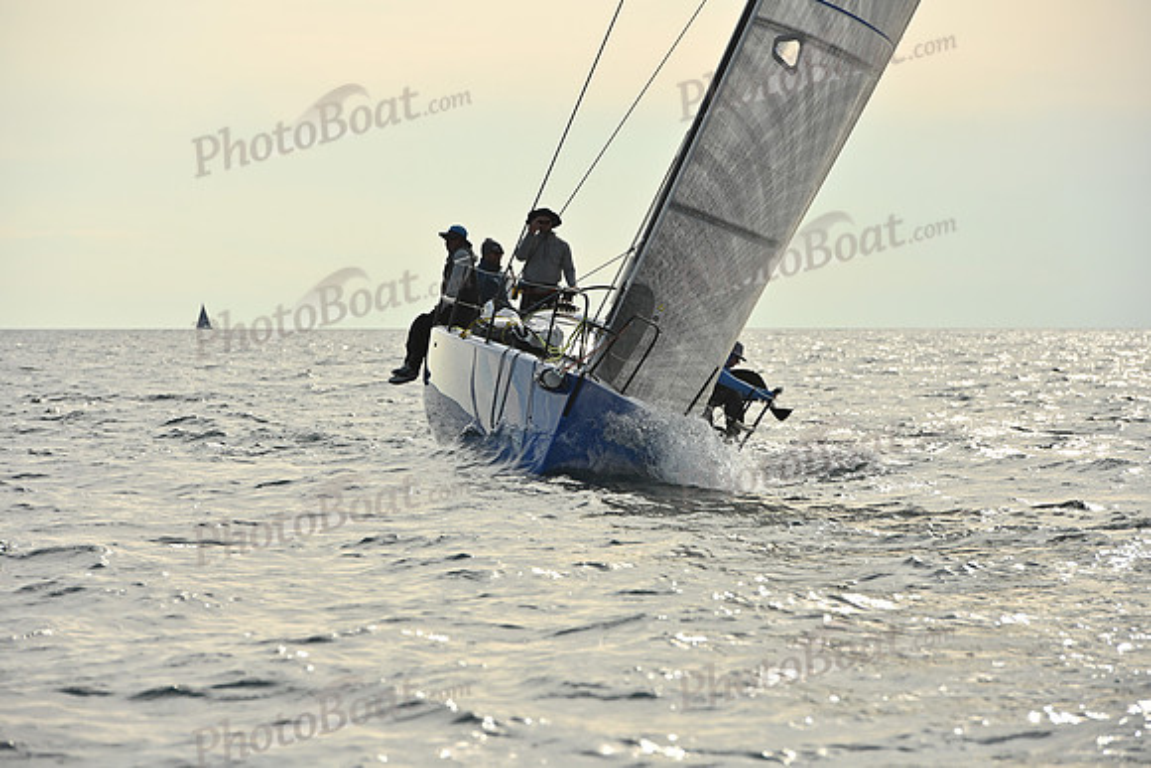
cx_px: 576
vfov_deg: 6.9
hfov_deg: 10.3
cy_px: 384
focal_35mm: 200
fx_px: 6396
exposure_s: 1/1250
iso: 320
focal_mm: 200
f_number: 10
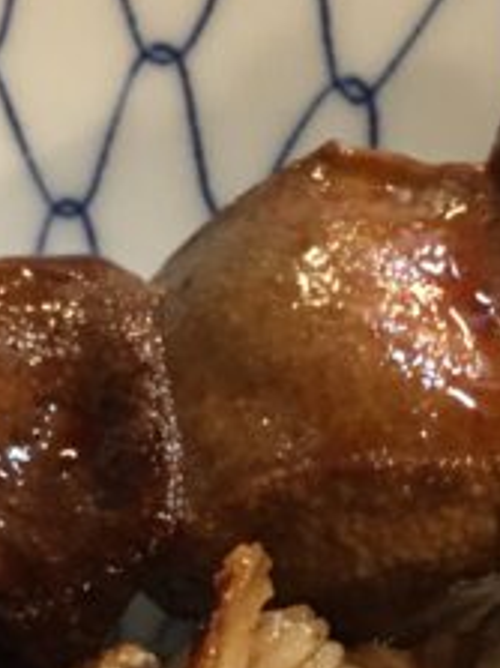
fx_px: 2564
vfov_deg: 14.0
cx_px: 249
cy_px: 989
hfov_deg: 11.1
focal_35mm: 133
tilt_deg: -60.9
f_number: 2.2
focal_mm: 4.15
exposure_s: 1/24
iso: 200
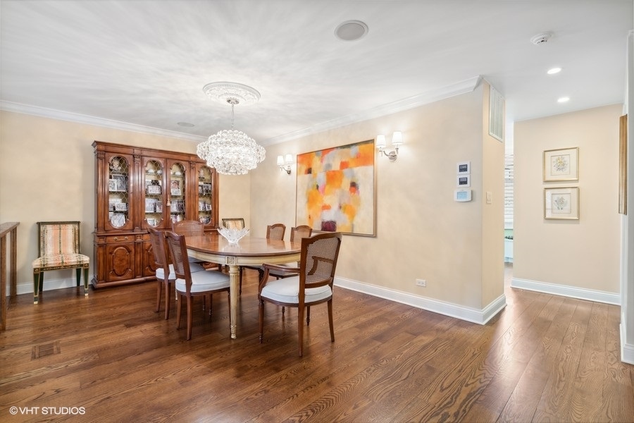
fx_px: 282
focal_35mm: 16
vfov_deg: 73.7
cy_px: 212
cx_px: 317
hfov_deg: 96.7
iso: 125
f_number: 8
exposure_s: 1/1.25
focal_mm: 16
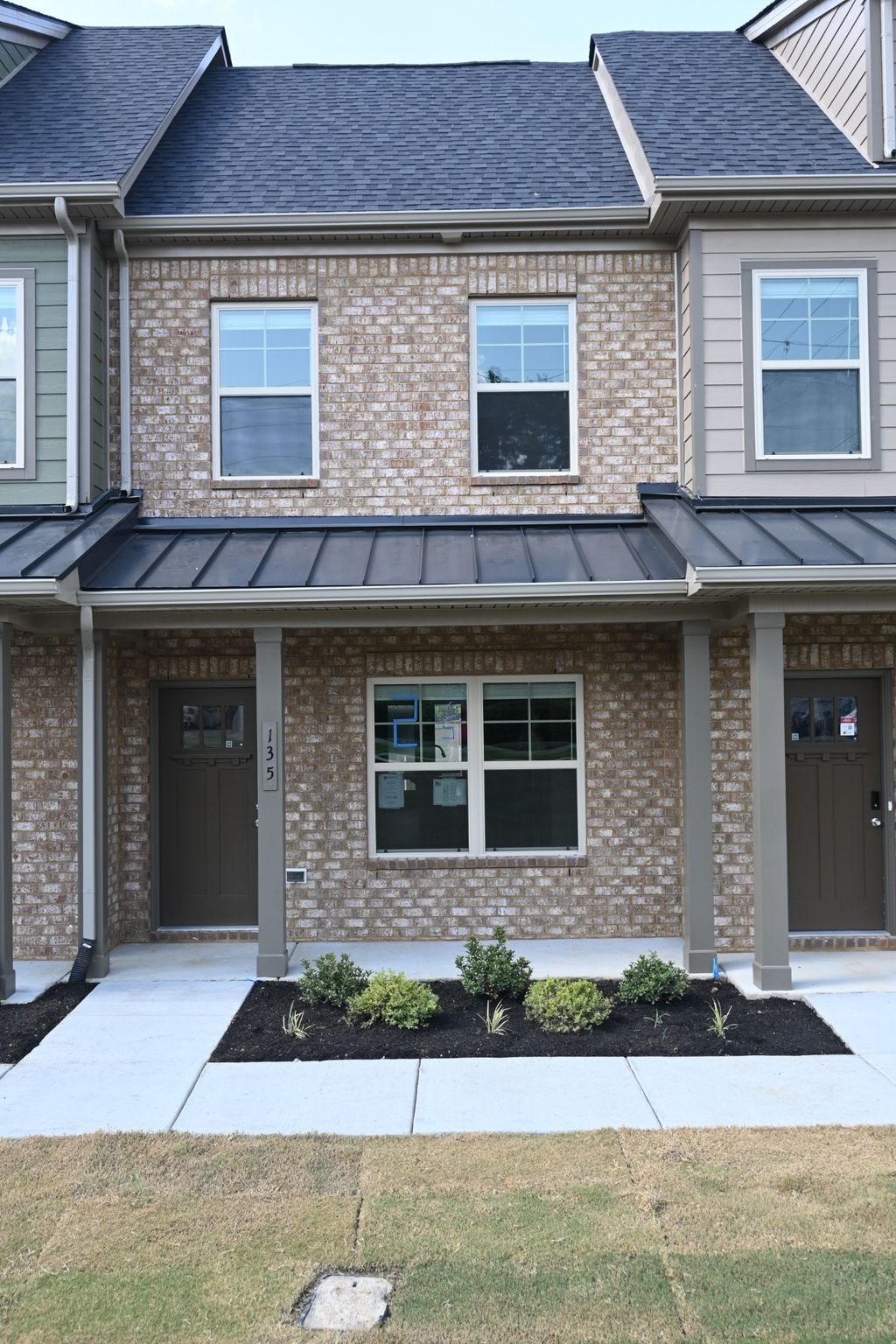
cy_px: 672
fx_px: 1232
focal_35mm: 33
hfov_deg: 40.0
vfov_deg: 57.2
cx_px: 448
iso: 200
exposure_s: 1/250
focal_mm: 22
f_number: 5.6
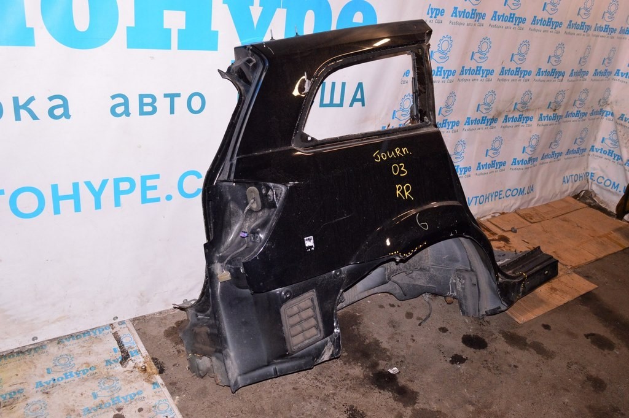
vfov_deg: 43.5
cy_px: 209
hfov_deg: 62.0
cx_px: 314
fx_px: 524
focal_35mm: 30
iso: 1600
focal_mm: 20
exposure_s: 1/160
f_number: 8
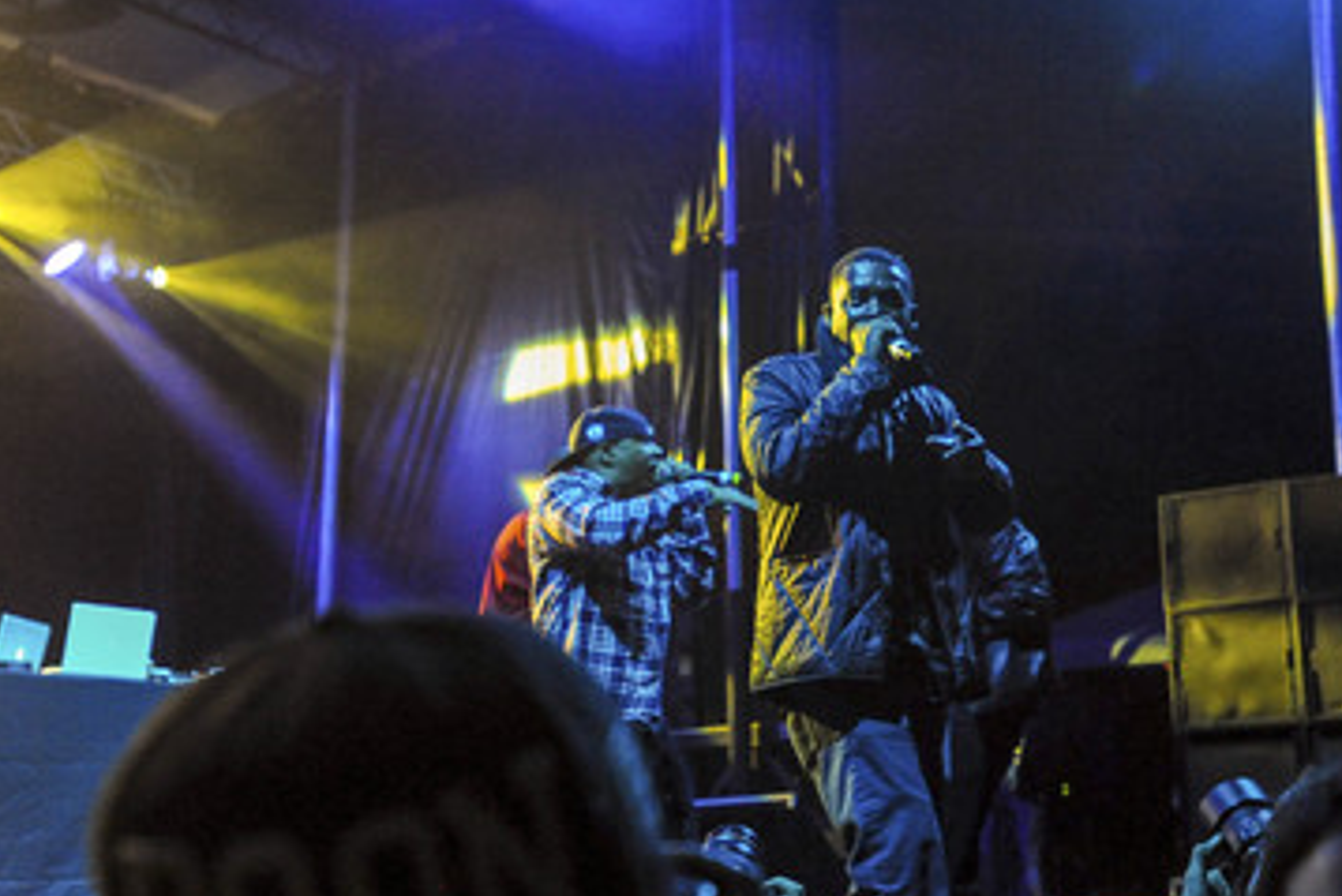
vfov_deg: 30.5
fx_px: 1641
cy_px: 517
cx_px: 772
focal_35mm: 44
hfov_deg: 44.4
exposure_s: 1/250
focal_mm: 35
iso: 5000
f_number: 2.8
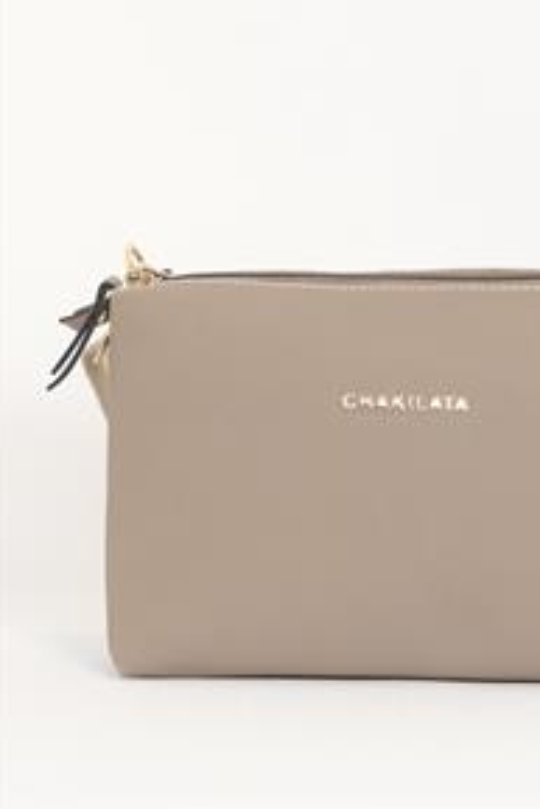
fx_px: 3079
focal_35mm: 137
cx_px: 439
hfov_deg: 10.0
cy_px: 183
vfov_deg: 14.9
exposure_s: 1/125
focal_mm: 54.5
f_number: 7.1
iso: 1600
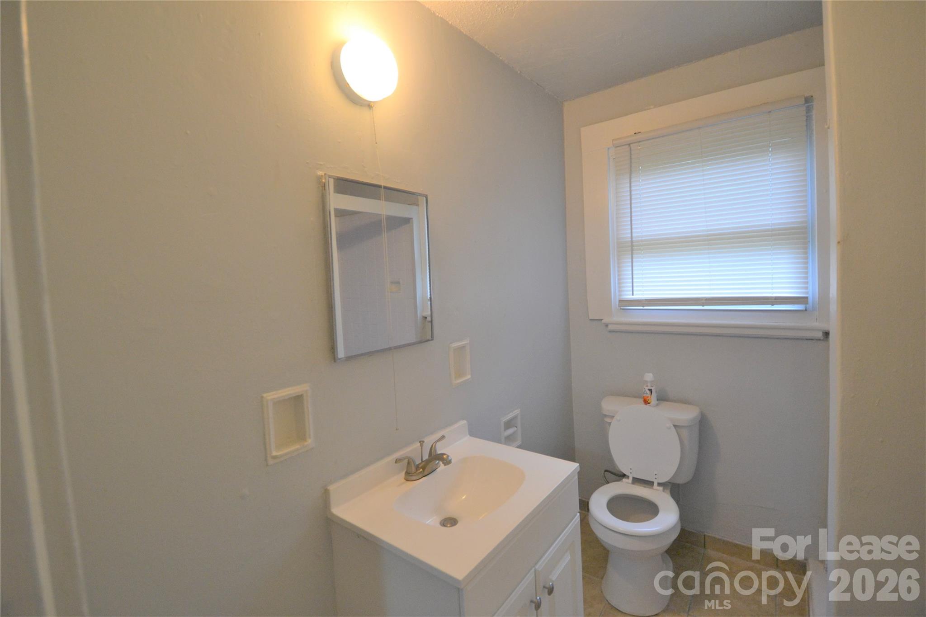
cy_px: 308
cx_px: 463
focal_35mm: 15
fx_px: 386
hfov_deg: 100.4
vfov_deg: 77.3
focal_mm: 10
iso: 720
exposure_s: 1/60
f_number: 3.5
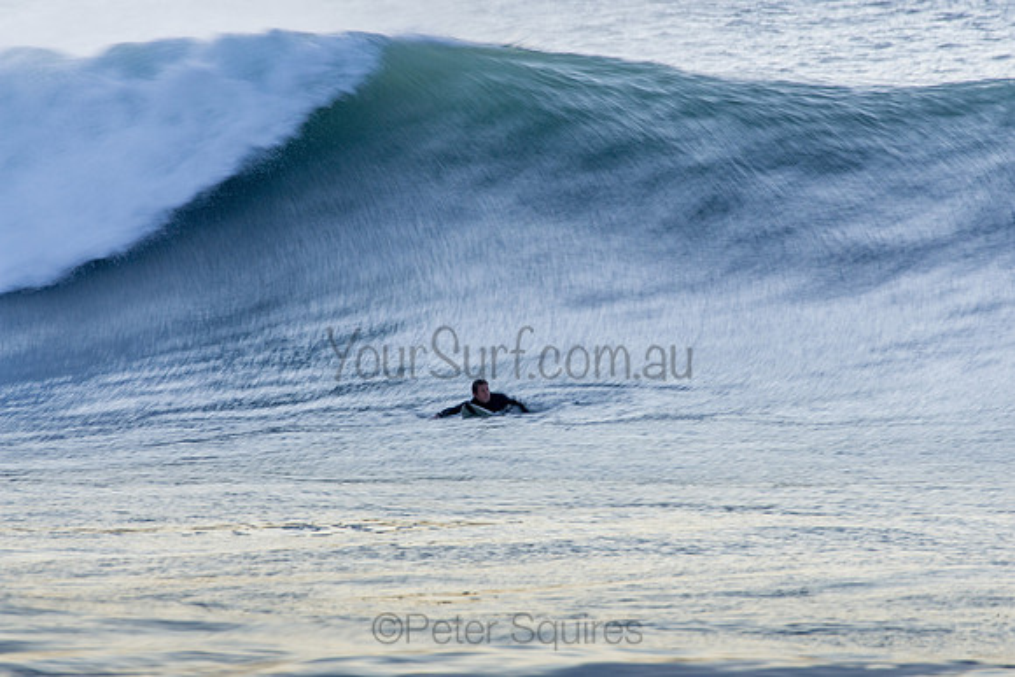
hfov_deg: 2.7
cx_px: 508
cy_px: 338
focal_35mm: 750
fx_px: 21150
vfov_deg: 1.8
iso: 200
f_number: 10
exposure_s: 1/20
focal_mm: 500
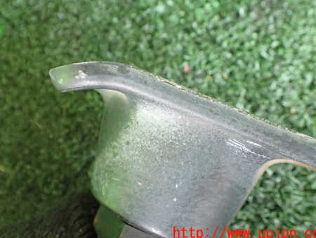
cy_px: 84
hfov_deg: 46.4
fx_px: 365
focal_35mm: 40
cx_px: 121
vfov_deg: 35.7
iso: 800
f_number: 2.3
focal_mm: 5.4
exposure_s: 1/100
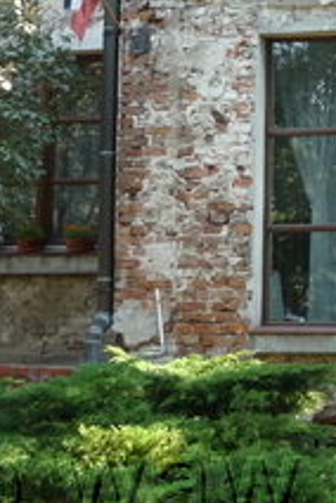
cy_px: 33
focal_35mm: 100
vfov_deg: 19.9
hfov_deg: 13.2
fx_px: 1400
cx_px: 445
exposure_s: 1/200
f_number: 3.5
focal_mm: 5.2
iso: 200
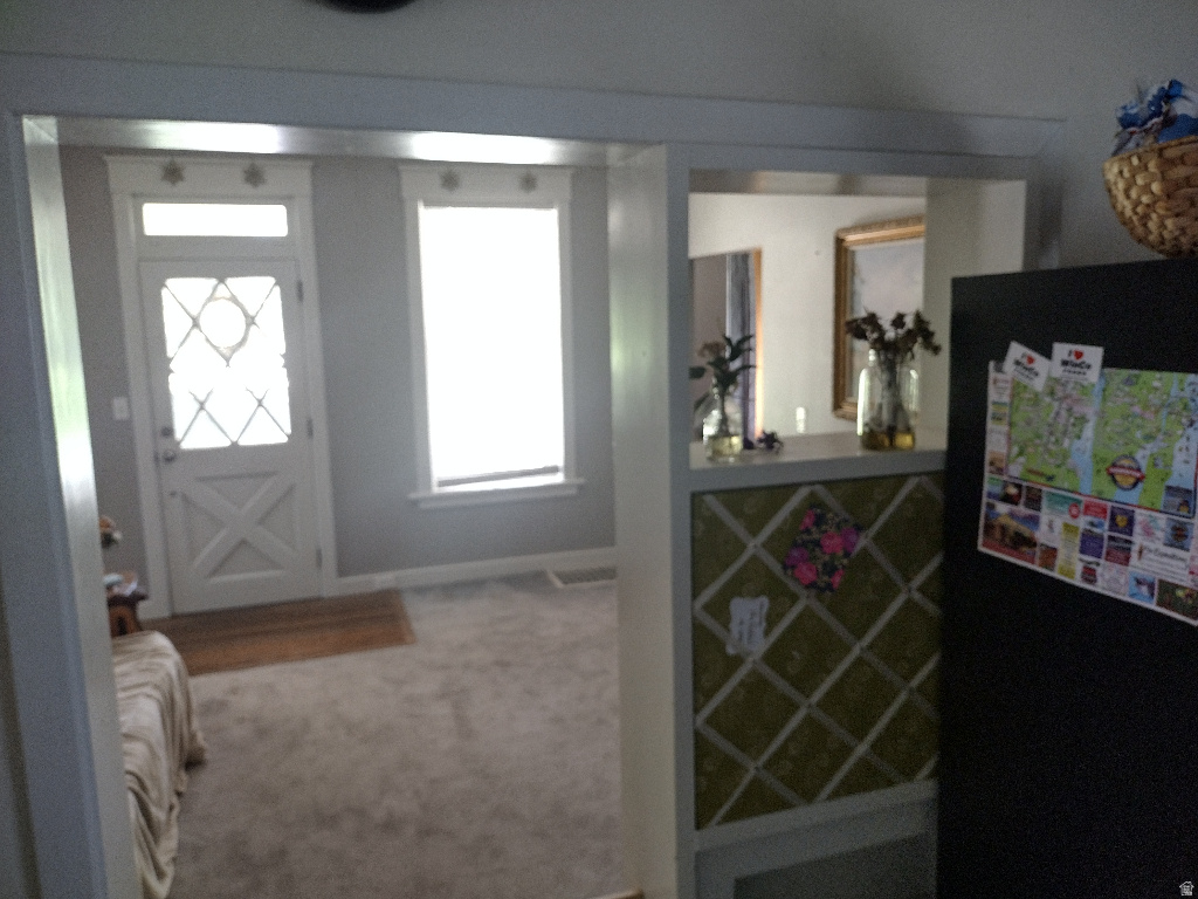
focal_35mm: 27
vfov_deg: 51.4
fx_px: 934
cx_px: 599
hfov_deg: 65.3
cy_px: 450
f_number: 1.7
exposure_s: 1/40
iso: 609
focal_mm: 4.71
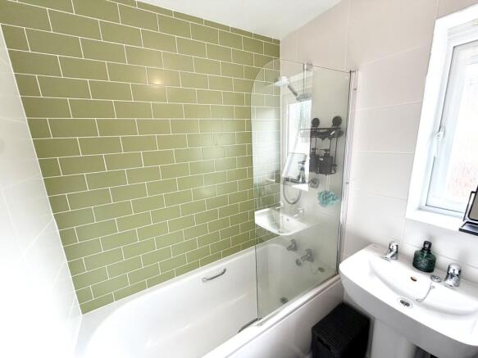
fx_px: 193
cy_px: 179
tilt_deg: -11.3
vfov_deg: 85.7
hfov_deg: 102.1
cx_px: 239
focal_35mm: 14
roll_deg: +3.2
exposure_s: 1/121
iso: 100
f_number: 2.2
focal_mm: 2.22
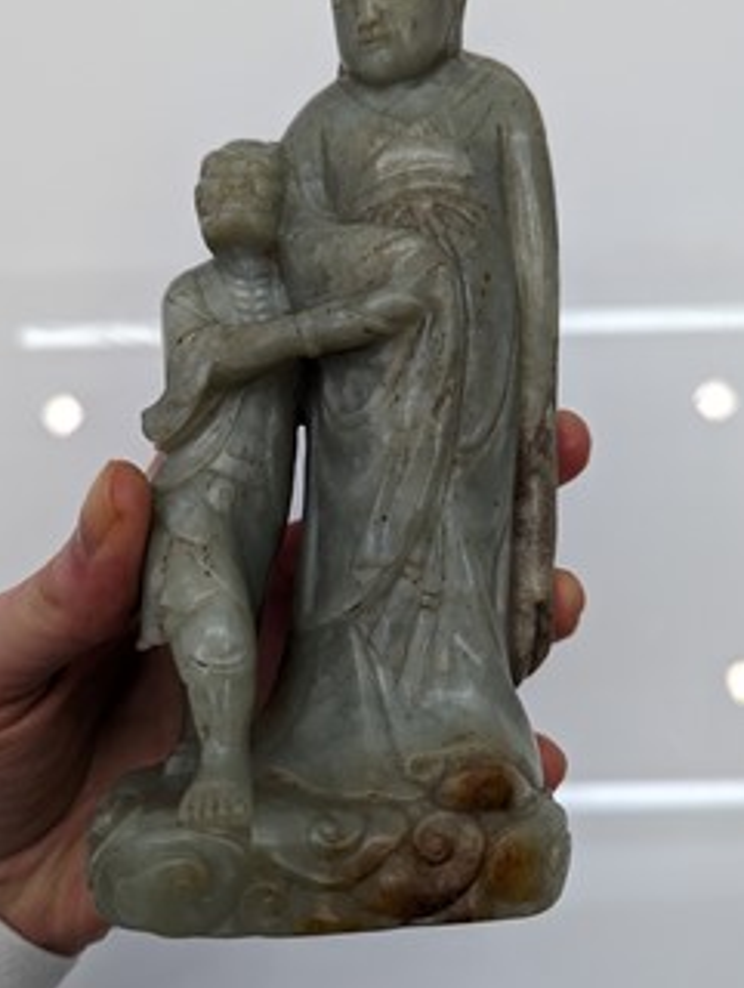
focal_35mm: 30
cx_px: 363
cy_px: 432
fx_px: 857
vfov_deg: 59.7
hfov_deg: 46.9
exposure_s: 1/160
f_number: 1.85
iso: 74
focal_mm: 6.81
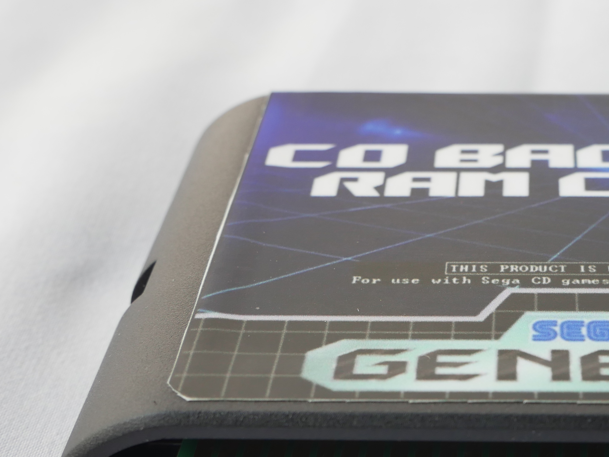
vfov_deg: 21.2
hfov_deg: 27.4
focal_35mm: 69
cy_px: 311
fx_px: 1214
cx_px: 523
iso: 200
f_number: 5
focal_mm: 15
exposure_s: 1/50
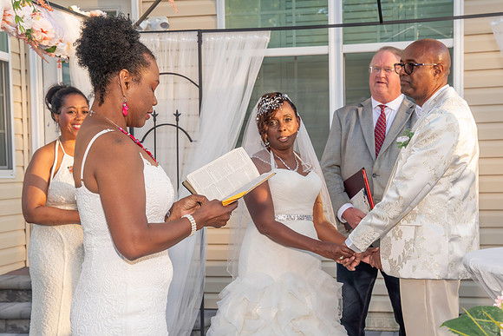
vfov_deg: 22.2
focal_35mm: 61
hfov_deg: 32.7
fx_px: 856
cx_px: 265
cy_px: 177
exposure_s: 1/250
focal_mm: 38
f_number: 6.3
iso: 400
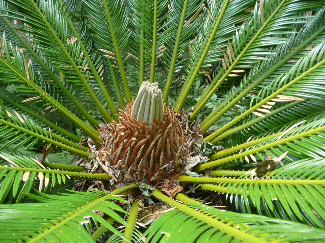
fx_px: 263
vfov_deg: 49.7
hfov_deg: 63.4
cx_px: 162
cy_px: 122
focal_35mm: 28
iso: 100
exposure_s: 1/50
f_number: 3.3
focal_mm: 4.7
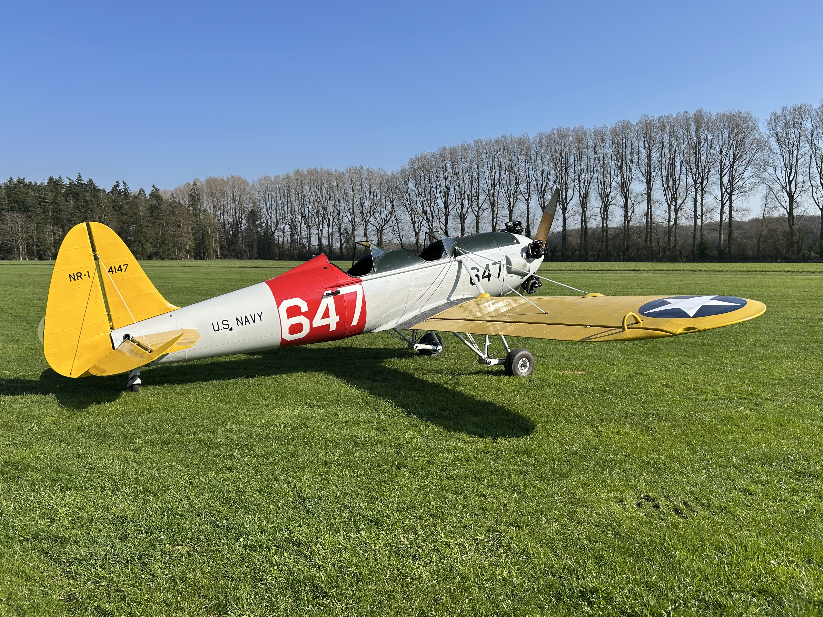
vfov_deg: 53.1
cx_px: 412
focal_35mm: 26
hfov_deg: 67.3
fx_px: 618
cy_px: 308
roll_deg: -0.3
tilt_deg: -5.2
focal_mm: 5.7
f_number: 1.5
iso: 50
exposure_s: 1/3571
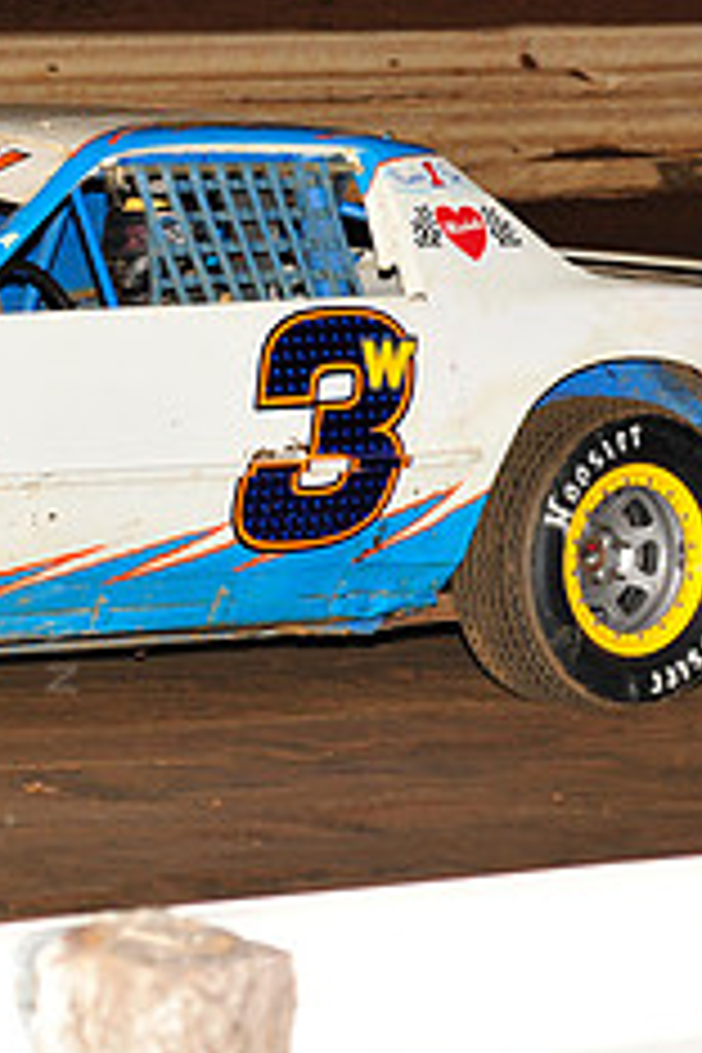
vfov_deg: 7.4
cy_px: 256
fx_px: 8102
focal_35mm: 277
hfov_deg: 4.9
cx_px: -198
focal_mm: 112
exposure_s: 1/250
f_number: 6.3
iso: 800
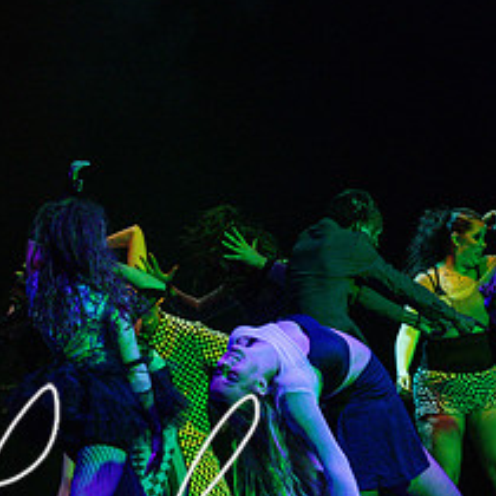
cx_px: 298
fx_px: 2821
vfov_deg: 10.0
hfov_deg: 10.0
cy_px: 367
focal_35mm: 174
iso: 2000
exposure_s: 1/500
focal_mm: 74
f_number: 4
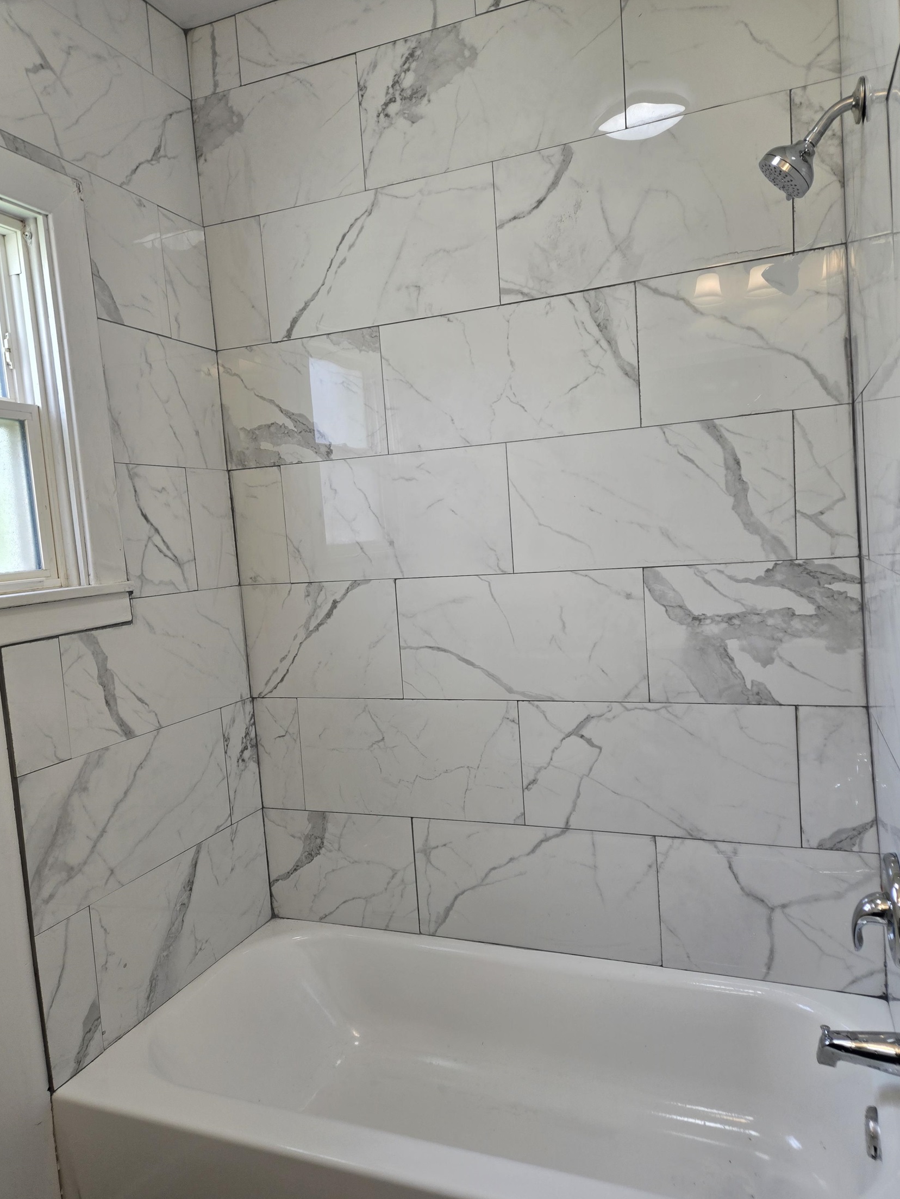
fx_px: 832
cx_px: 453
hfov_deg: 56.8
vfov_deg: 71.6
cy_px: 619
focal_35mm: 24
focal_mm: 5.4
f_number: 1.8
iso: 64
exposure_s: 1/120
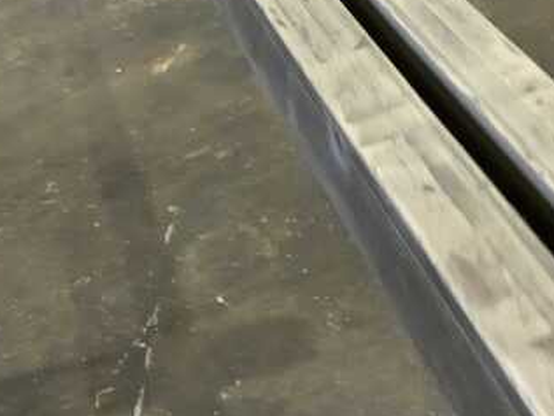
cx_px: 277
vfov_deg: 25.9
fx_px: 880
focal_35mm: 55
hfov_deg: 34.9
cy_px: 60
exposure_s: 1/60
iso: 200
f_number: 1.8
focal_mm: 3
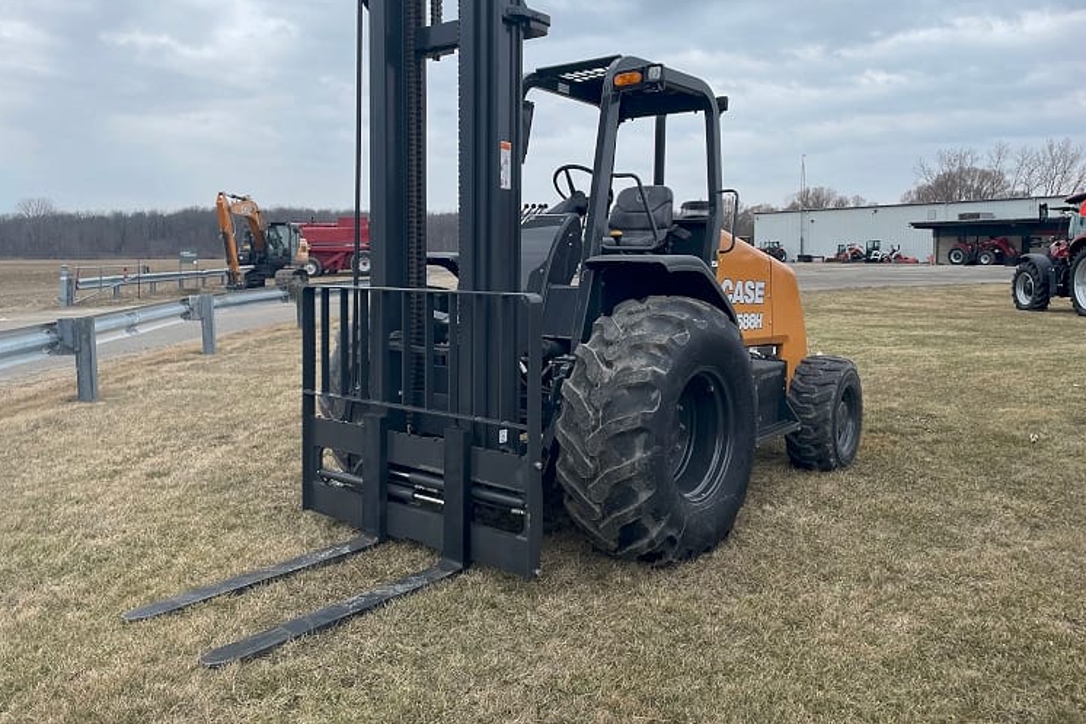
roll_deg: -0.6
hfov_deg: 63.6
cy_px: 288
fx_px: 875
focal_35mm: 29
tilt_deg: -0.8
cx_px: 515
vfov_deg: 44.7
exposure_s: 1/769
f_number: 1.6
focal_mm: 4.2
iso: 32
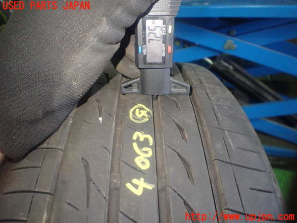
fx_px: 214
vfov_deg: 54.9
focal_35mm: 25
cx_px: 148
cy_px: 112
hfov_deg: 69.4
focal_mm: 4.5
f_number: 2
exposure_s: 1/30
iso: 640
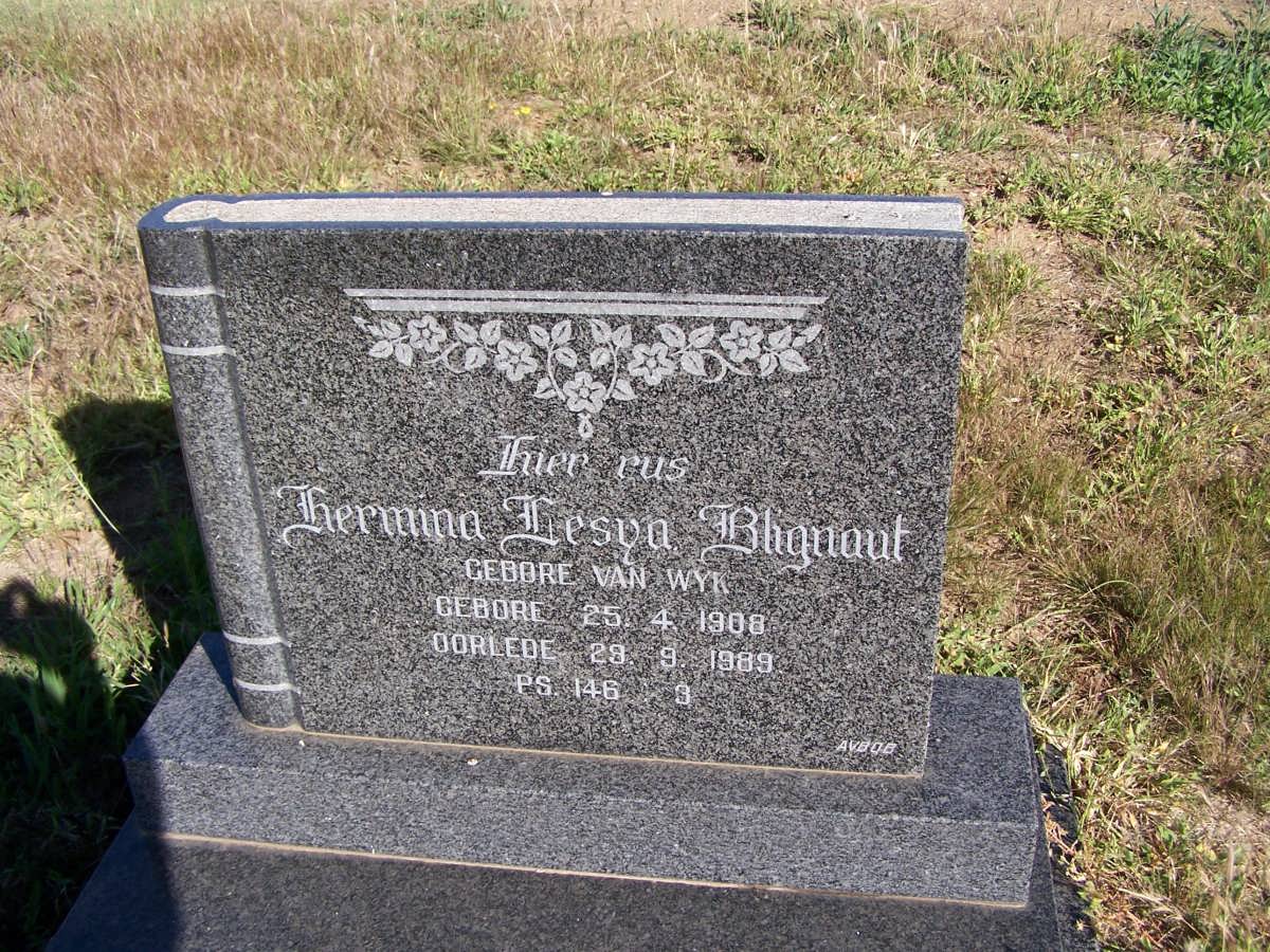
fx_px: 1394
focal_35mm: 38
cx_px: 635
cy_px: 476
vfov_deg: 37.7
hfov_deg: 49.0
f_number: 4
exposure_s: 1/750
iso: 80
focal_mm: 6.3
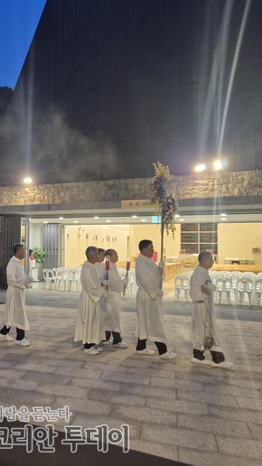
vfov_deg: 58.0
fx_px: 420
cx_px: 29
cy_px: 231
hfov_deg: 33.0
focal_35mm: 34
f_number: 1.8
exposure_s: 1/120
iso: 400
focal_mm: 5.4
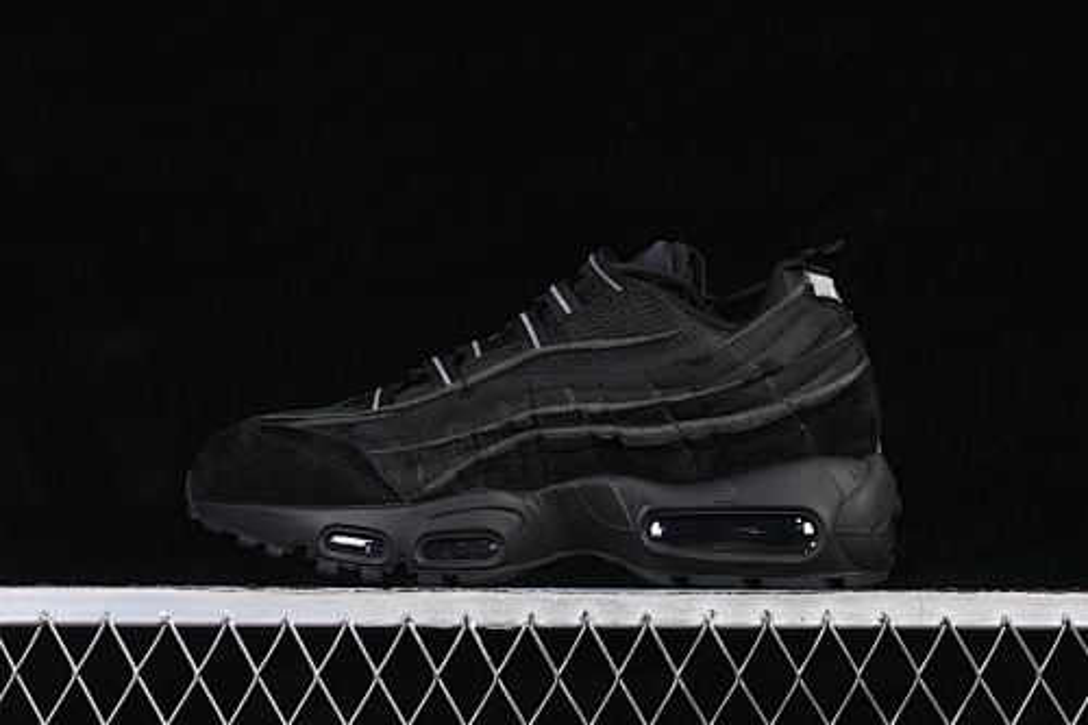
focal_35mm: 75
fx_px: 2266
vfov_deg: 18.2
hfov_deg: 27.0
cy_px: 362
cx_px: 544
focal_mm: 50
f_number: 6.3
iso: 160
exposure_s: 1/60
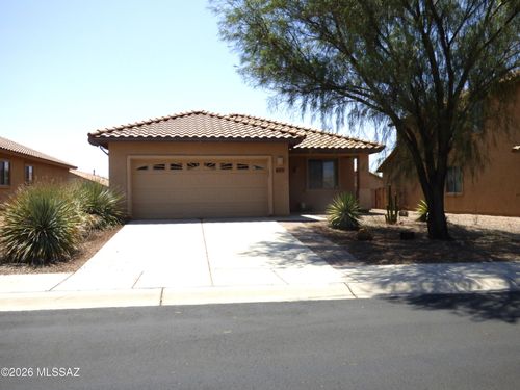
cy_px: 195
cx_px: 260
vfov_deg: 48.2
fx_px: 436
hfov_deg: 61.7
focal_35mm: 29
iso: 100
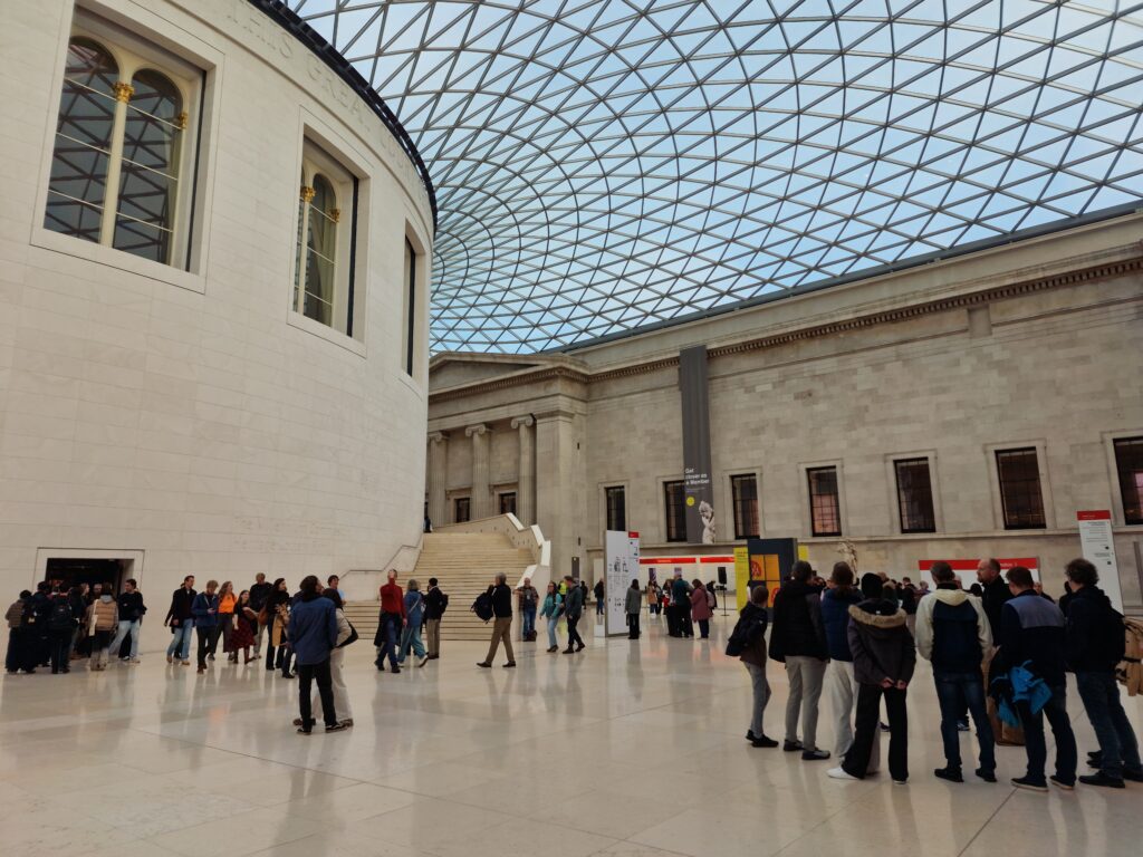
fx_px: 759
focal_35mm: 23
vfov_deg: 58.9
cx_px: 572
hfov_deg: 73.9
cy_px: 428
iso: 50
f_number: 1.8
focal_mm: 6.4
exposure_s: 1/115
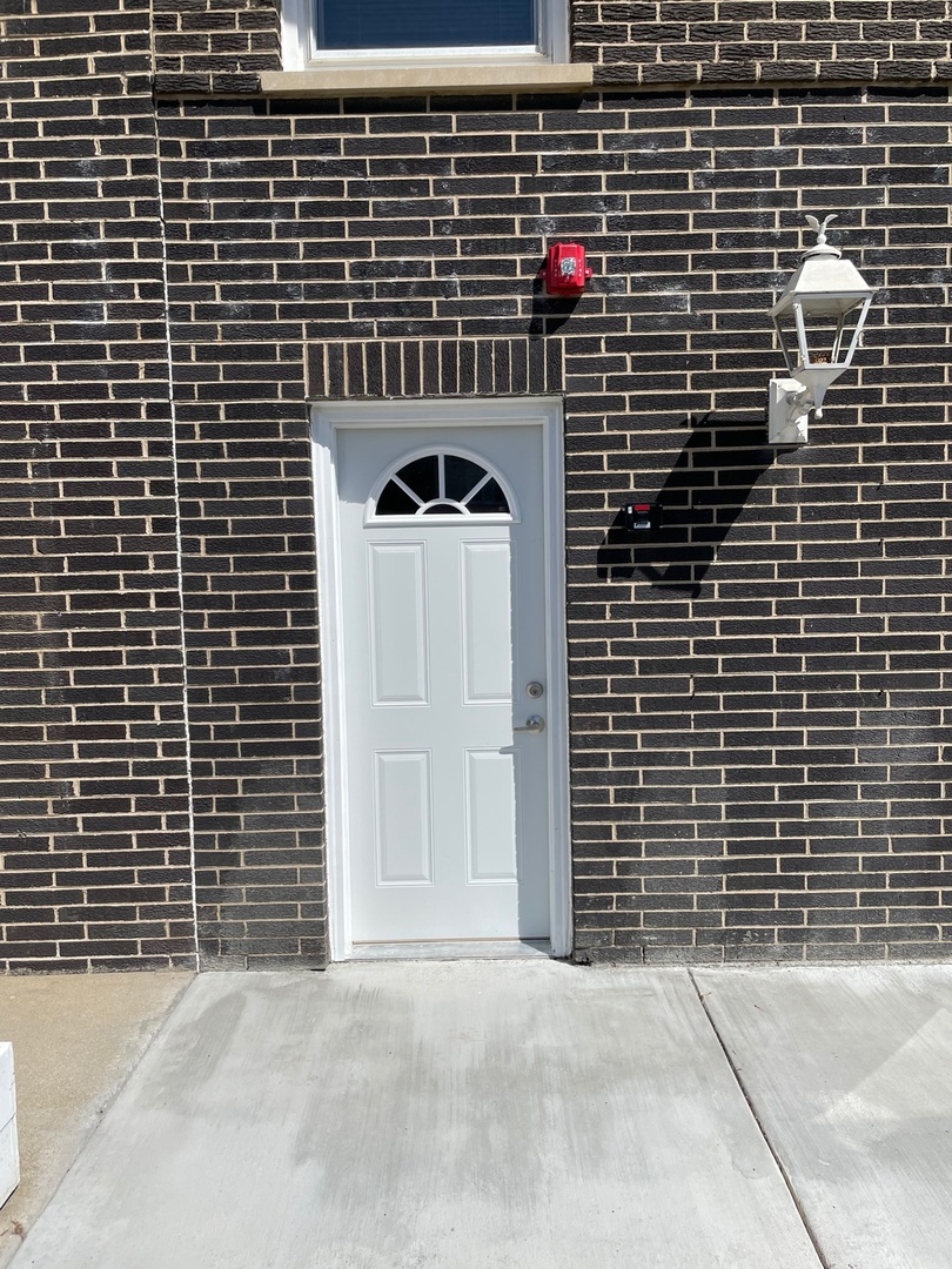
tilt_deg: -4.8
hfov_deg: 53.1
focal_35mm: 26
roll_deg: +1.9
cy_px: 634
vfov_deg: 67.3
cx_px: 476
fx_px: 953
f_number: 1.6
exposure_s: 1/5556
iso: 32
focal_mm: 4.2
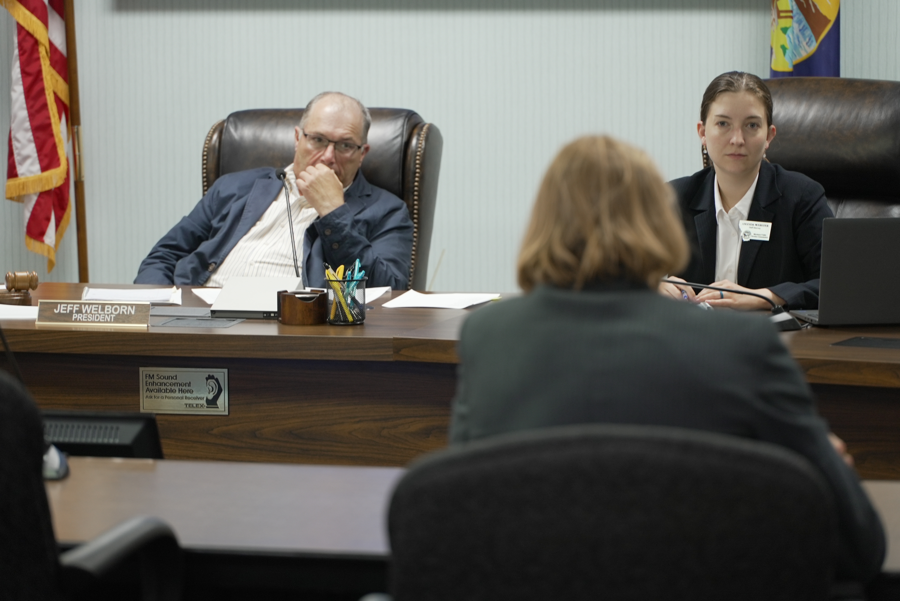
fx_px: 3377
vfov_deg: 10.2
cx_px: 450
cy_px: 300
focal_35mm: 135
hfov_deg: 15.2
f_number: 4
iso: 1000
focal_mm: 135
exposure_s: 1/60
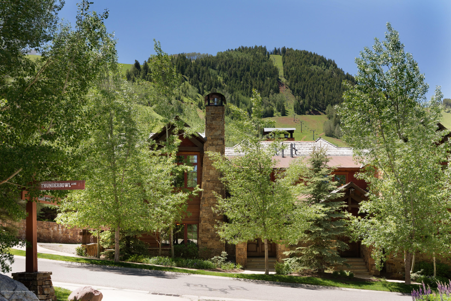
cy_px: 150
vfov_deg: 29.9
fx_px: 564
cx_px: 226
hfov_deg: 43.6
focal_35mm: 45
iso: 1000
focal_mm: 45
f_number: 7.1
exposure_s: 1/4000
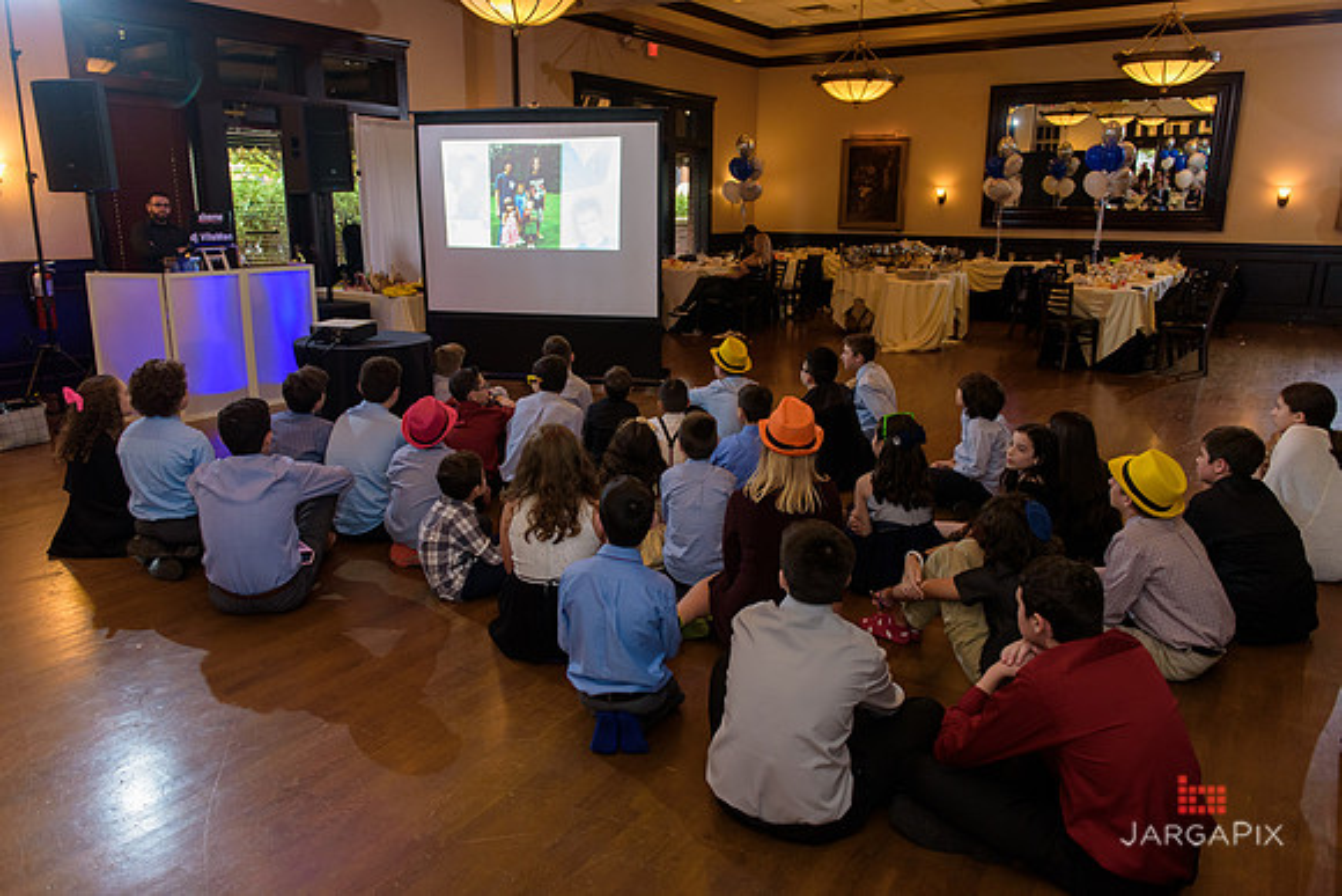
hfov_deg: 69.4
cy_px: 448
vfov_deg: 49.6
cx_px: 671
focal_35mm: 26
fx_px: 969
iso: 1600
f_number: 3.2
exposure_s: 1/125
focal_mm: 26
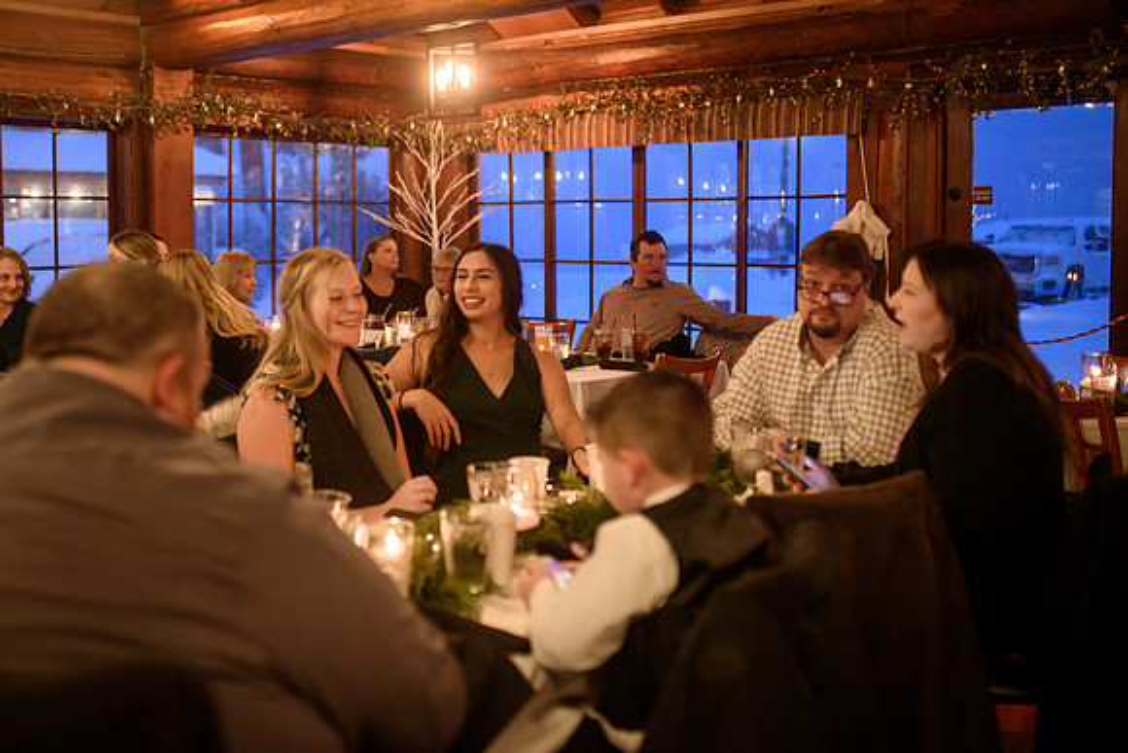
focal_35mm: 41
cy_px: 315
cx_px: 471
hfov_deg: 47.5
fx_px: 1277
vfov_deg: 32.8
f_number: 1.8
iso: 2000
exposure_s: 1/250
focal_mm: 35
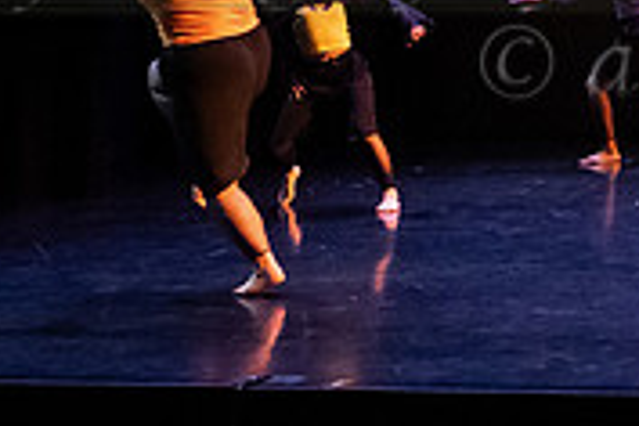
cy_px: 0
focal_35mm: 130
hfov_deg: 14.1
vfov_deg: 10.5
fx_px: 2307
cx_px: 1120
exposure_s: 1/400
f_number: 4
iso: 4000
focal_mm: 31
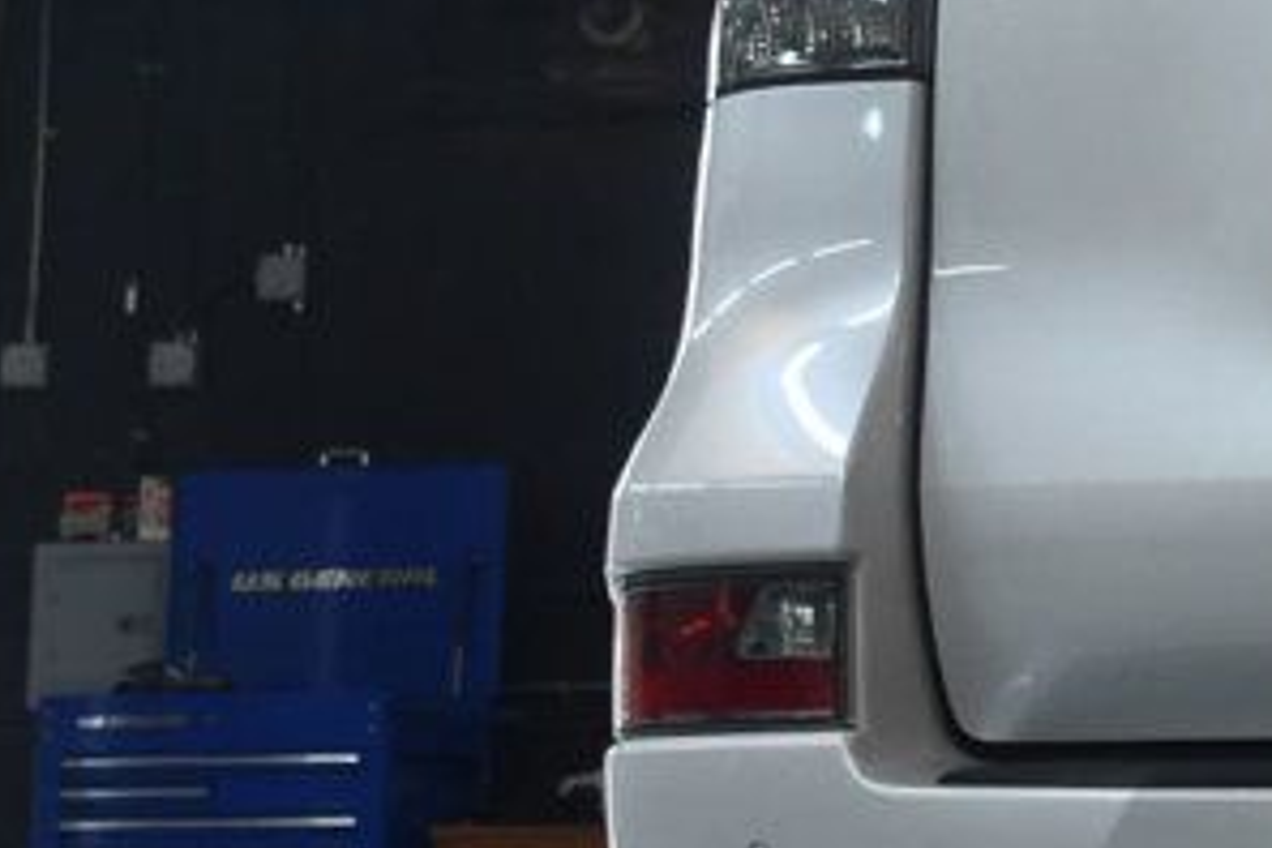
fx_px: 4381
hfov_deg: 15.1
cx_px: 2013
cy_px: 291
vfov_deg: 11.0
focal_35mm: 124
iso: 800
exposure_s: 1/125
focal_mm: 24
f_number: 3.8
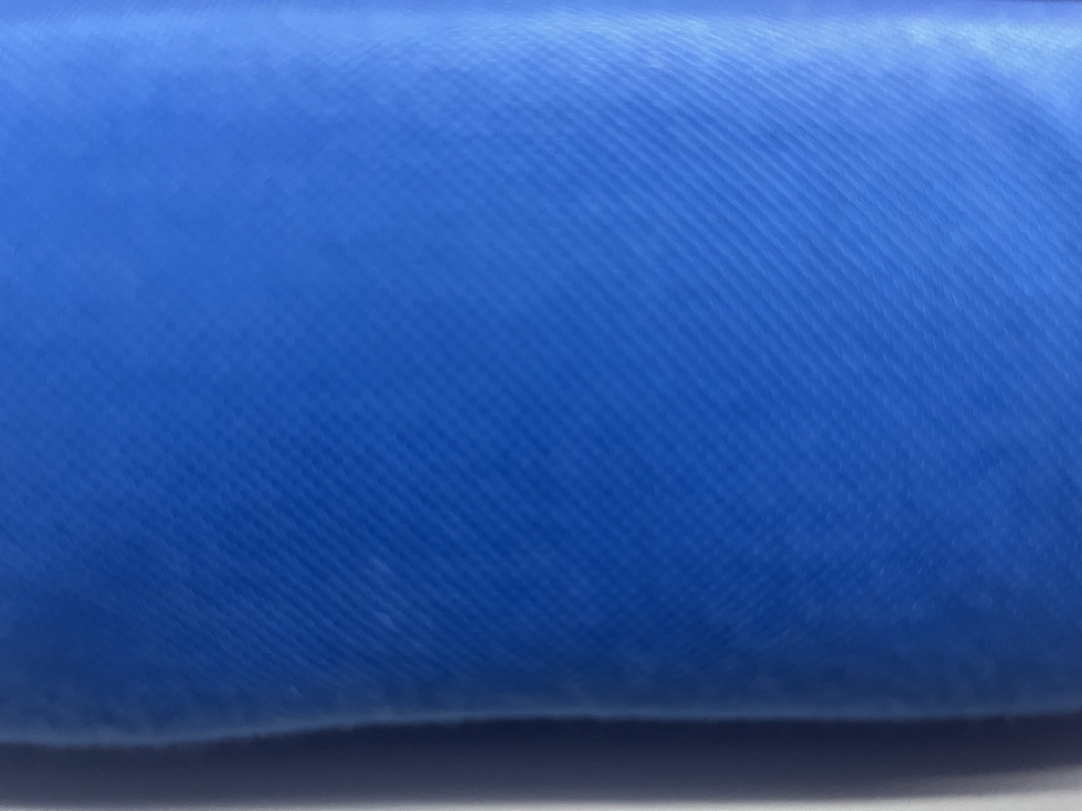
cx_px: 541
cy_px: 406
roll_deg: +1.1
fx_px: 813
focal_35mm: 26
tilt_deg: -27.4
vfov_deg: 53.1
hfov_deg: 67.3
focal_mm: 5.1
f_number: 1.6
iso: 400
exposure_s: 1/33
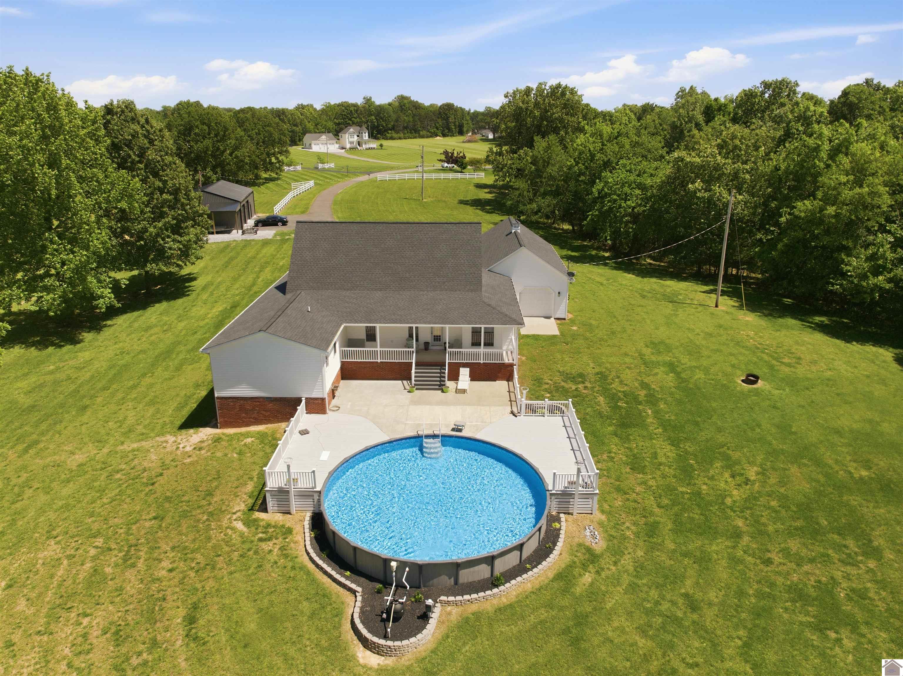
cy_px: 338
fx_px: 626
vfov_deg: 56.8
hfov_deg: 71.6
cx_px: 452
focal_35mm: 24
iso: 120
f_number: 2.8
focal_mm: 12.3
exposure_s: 1/2500
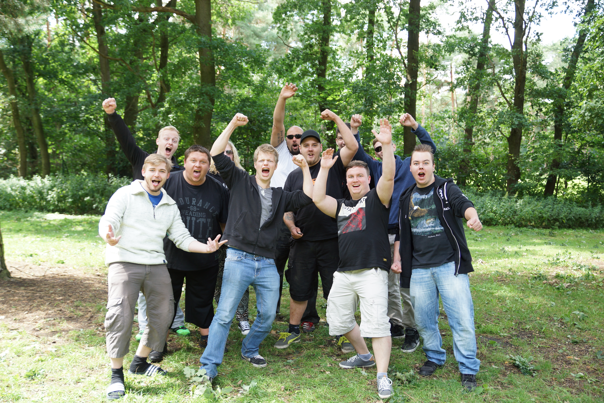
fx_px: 604
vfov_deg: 36.9
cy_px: 202
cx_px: 302
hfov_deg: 53.1
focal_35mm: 36
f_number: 2.8
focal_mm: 24
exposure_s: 1/125
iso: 125
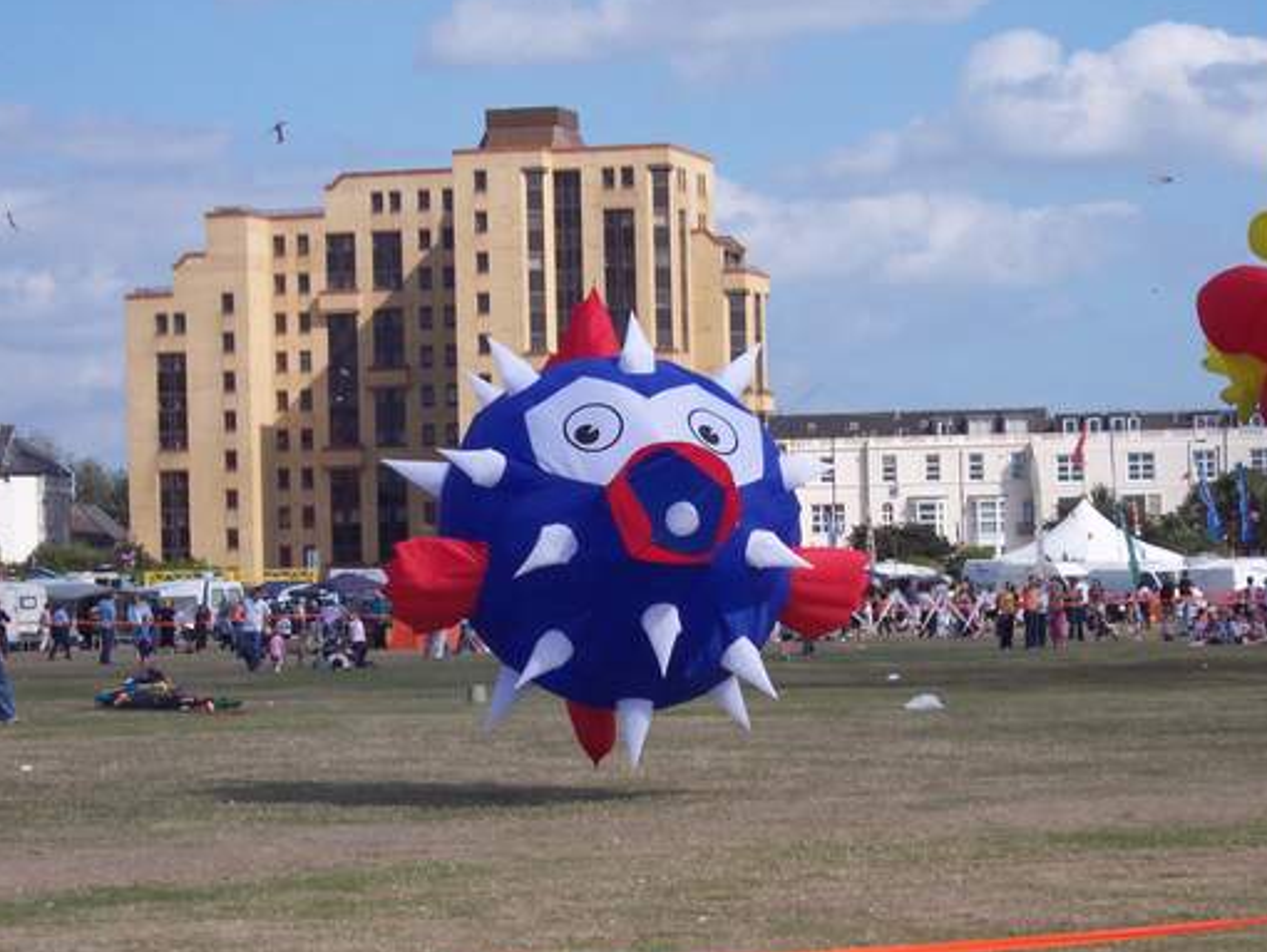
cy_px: 462
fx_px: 5236
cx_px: 651
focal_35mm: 143
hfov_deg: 13.8
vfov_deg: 10.4
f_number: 8
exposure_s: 1/350
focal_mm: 24
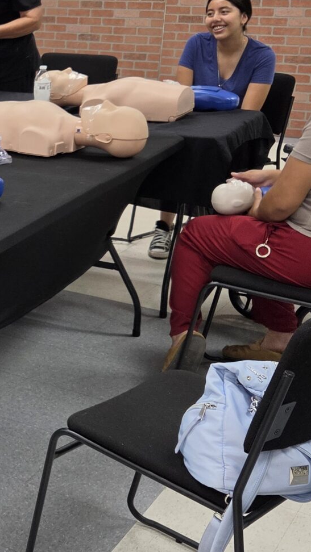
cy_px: 221
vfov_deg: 31.8
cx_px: -183
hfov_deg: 16.3
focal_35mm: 66
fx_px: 967
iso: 100
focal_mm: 5.4
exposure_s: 1/120
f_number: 1.8
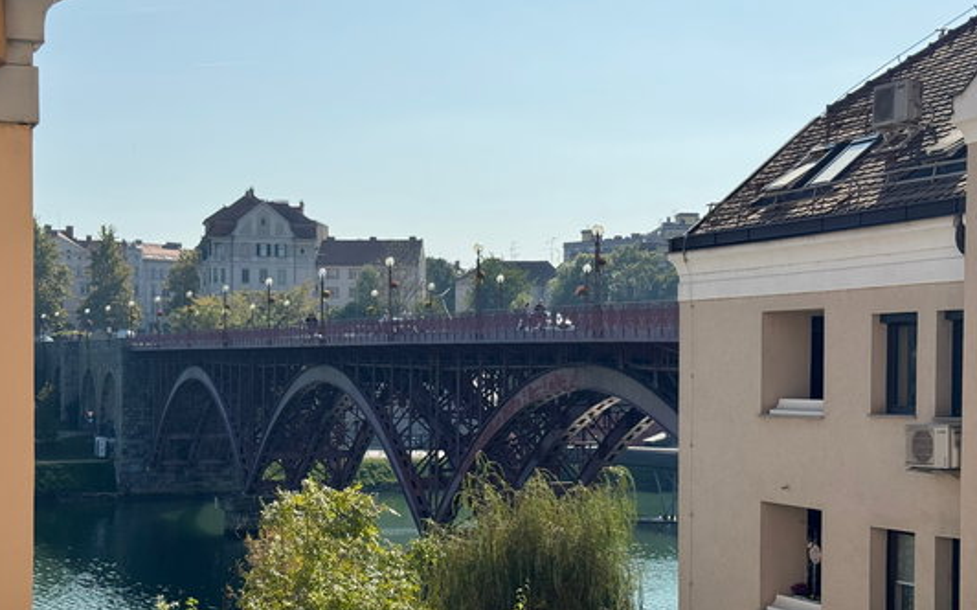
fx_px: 1597
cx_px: 467
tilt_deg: -0.7
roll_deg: -0.9
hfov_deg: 34.0
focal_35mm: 60
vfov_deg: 21.5
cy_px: 399
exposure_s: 1/5848
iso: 64
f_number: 1.78
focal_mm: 6.86
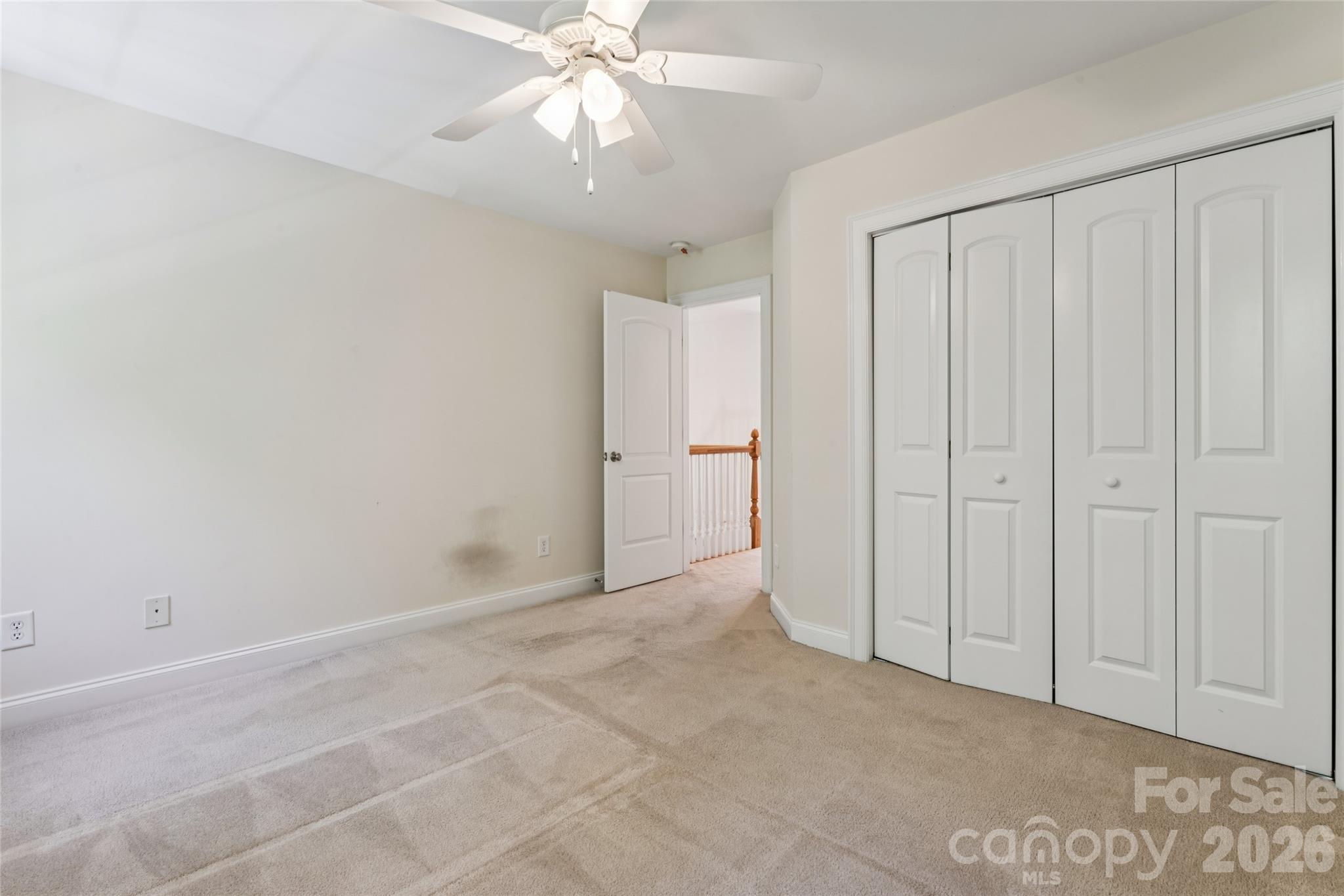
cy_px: 448
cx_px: 672
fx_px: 620
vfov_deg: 71.7
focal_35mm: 17
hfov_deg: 94.6
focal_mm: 16.6
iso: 100
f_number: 13
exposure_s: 1.6
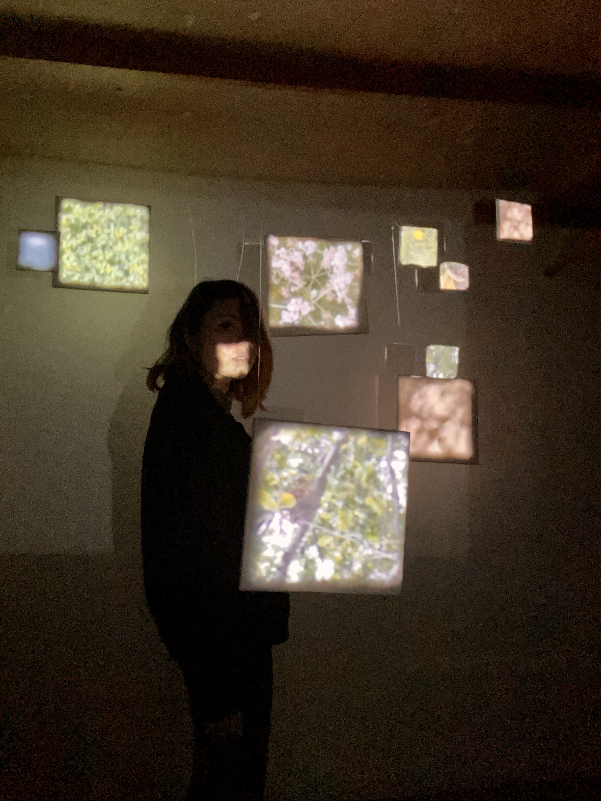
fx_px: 694
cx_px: 300
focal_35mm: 30
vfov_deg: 60.0
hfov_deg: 46.8
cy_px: 400
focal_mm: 2.71
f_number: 2.2
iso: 640
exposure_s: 1/20
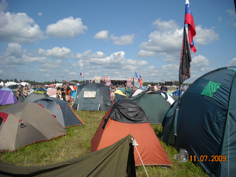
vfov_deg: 40.7
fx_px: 239
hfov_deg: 52.6
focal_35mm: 35
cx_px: 118
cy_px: 88
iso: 64
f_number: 5.6
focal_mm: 5.7
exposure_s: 1/458
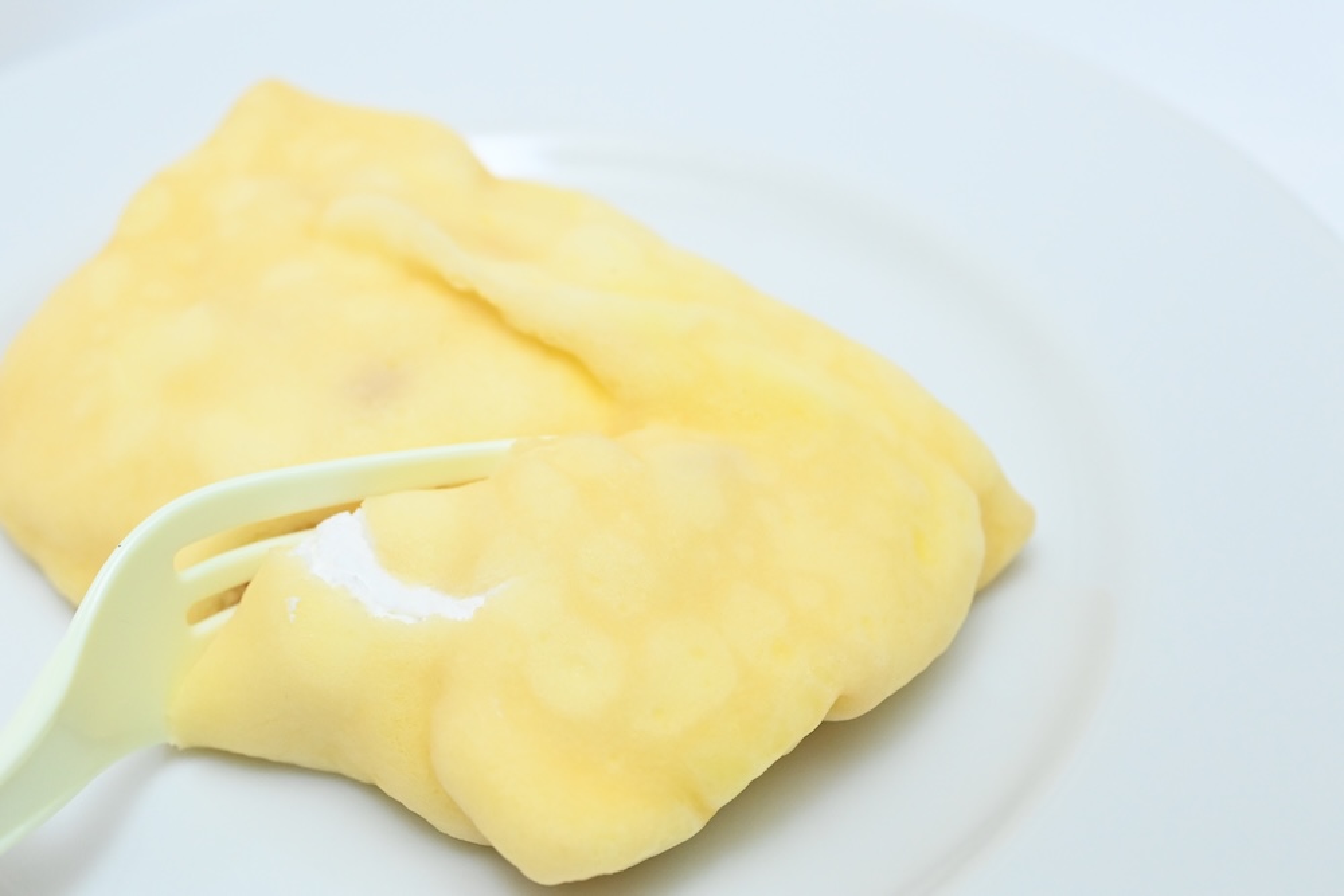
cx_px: 672
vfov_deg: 22.6
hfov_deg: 33.4
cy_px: 448
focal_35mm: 60
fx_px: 2240
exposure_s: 1/200
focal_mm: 60
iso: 6400
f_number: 9
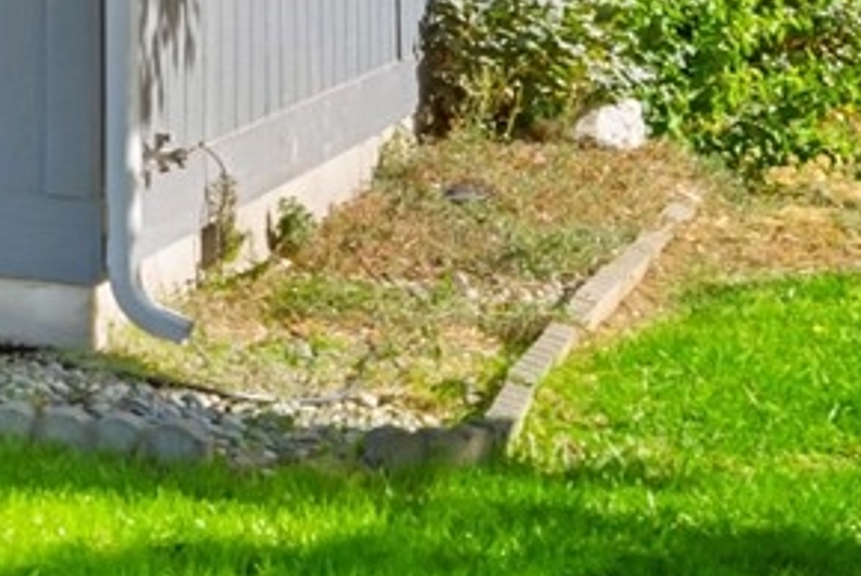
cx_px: -1165
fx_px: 2657
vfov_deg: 11.9
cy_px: -251
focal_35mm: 111
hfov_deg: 13.6
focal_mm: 19
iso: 100
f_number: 7.1
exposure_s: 1/800
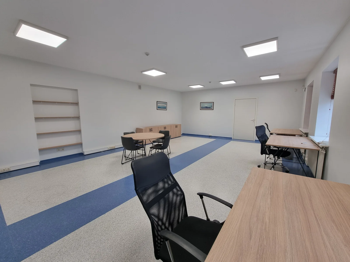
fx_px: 131
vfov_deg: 89.9
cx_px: 175
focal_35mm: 13
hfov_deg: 106.2
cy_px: 131
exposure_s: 1/50
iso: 50
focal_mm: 2.2
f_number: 2.2
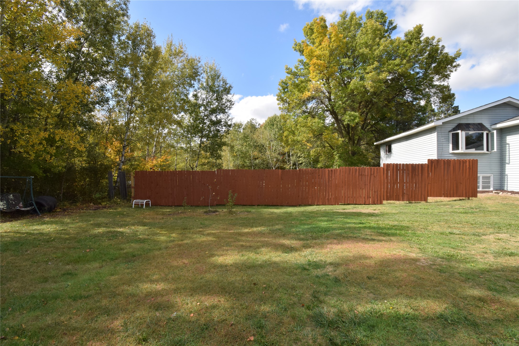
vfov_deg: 77.3
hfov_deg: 100.4
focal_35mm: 15
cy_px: 173
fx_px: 216
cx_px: 260
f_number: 16
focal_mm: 10
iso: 320
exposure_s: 1/200
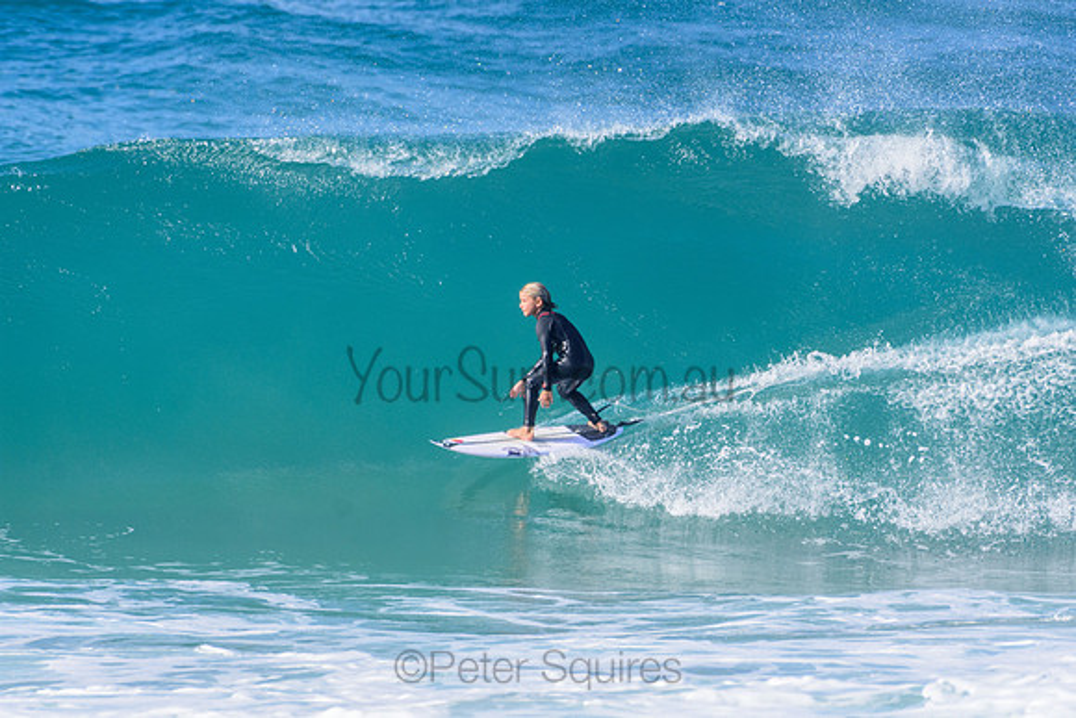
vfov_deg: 1.8
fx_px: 22421
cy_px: 359
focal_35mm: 750
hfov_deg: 2.7
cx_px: 538
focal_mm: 500
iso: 450
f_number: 5.6
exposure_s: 1/2000
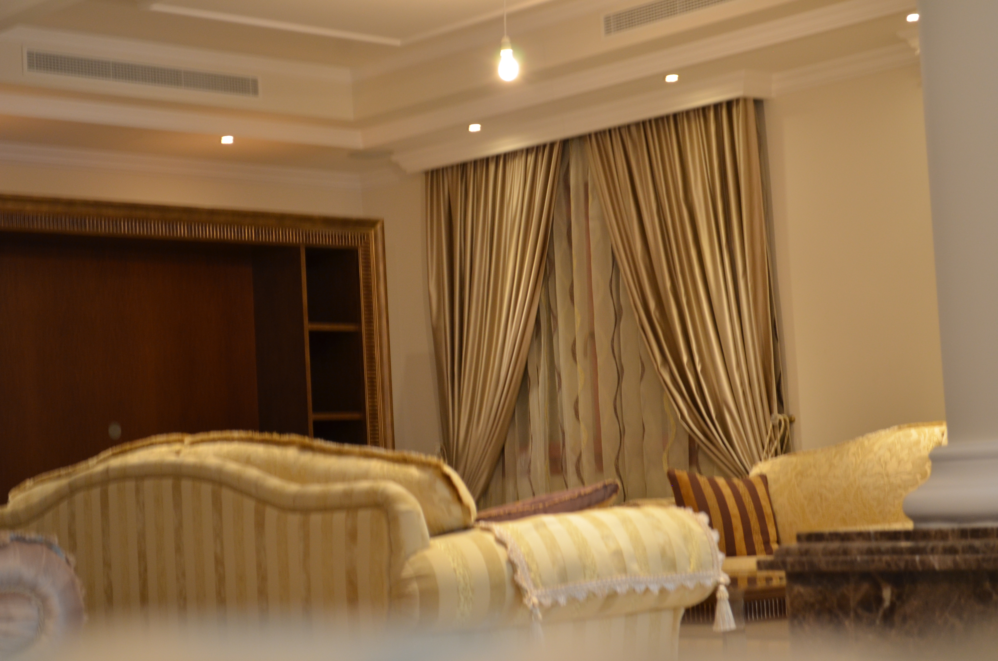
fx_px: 1992
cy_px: 330
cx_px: 499
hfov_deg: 28.1
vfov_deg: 18.8
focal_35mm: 72
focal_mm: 48
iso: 640
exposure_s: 1/6
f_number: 5.6
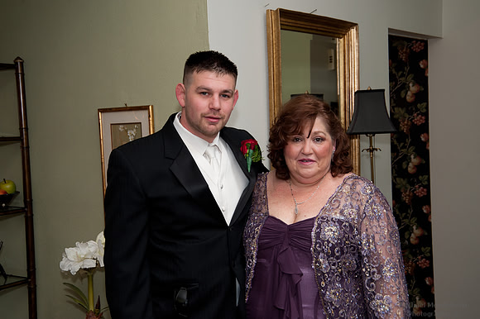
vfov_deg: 27.0
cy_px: 160
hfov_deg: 39.6
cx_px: 240
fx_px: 666
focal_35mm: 50
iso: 640
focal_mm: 50
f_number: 7.1
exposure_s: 1/60
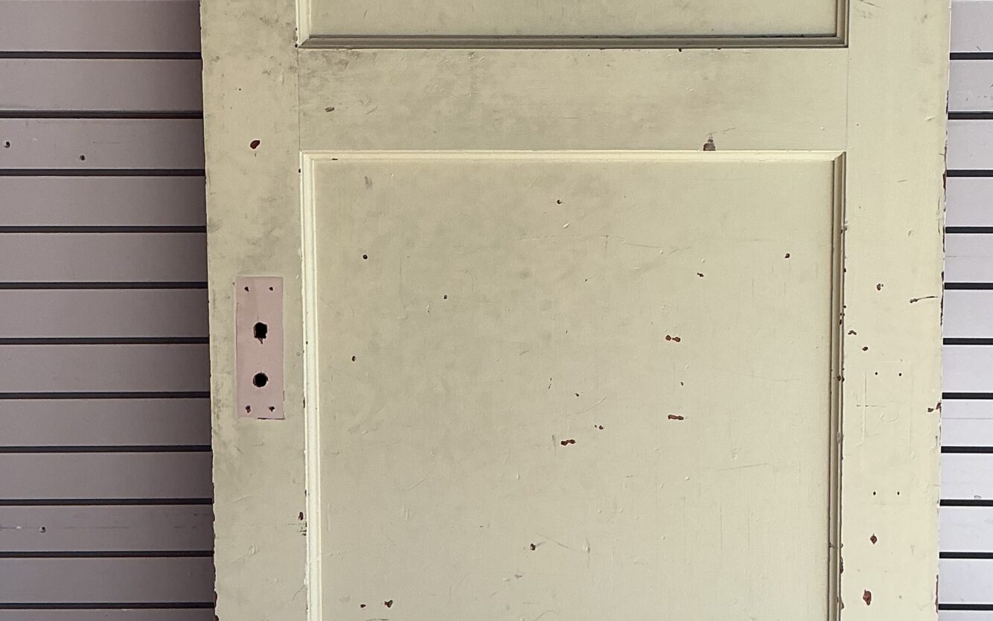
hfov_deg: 34.4
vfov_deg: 21.9
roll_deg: -0.1
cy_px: 179
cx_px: 607
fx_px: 1597
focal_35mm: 59
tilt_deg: -12.9
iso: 25
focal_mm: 3
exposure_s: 1/120
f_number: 1.8
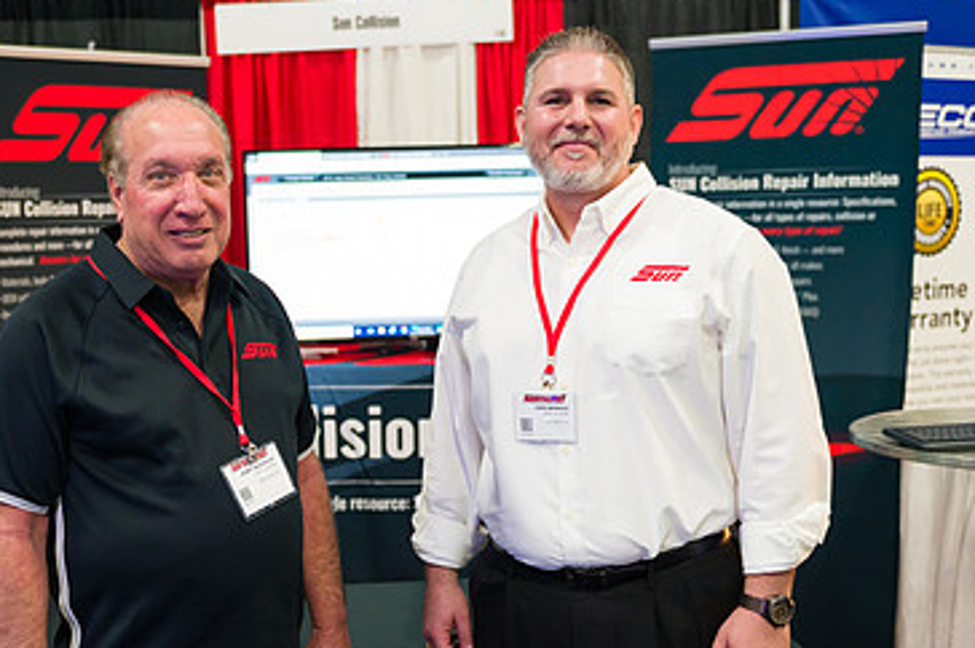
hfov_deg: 38.6
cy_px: 434
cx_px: 359
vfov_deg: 26.3
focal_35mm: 51
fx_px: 1380
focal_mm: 32
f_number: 3.2
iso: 3200
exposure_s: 1/320
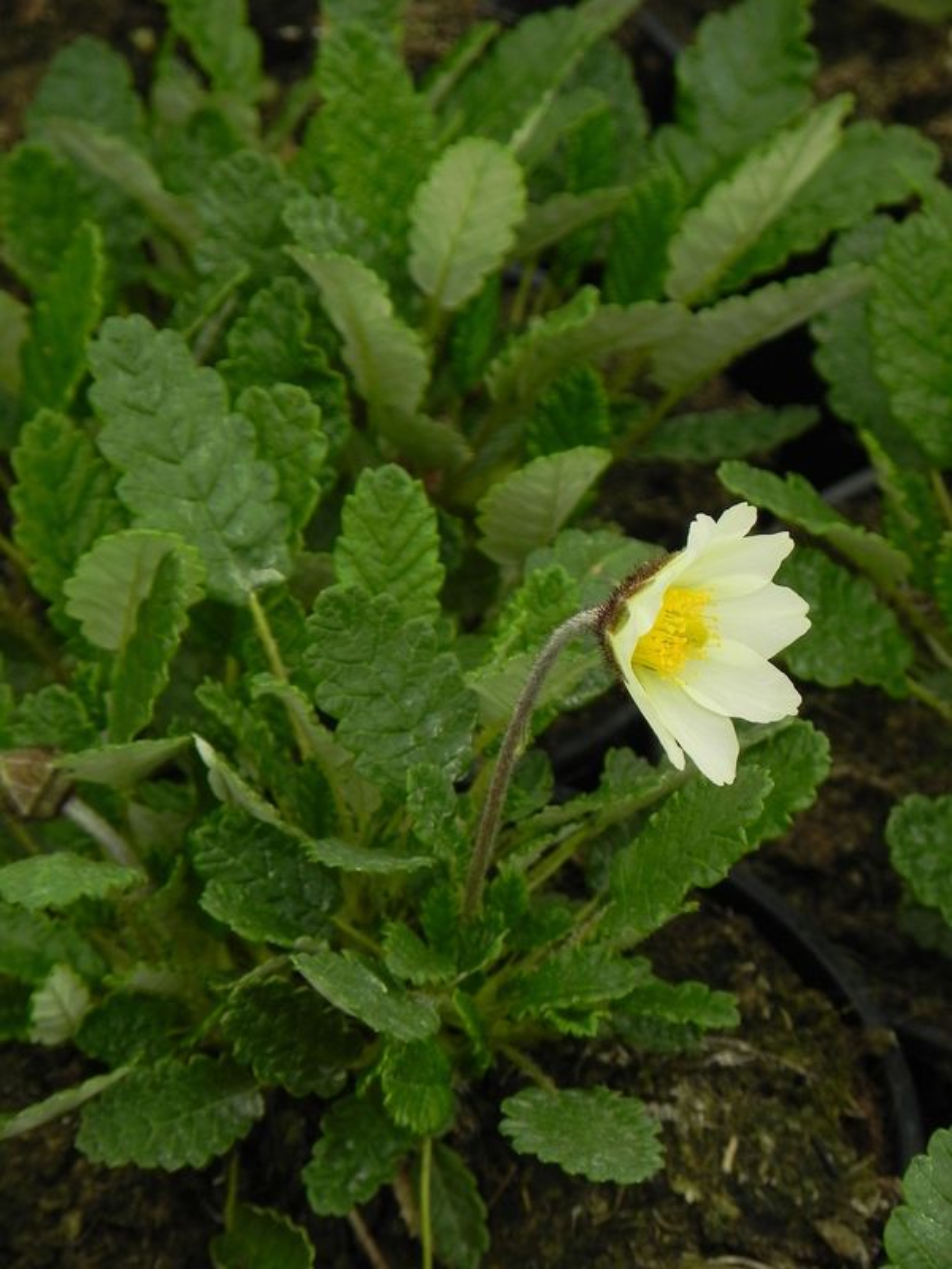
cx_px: 476
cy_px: 634
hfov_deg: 3.5
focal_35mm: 425
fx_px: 15584
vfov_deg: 4.7
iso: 160
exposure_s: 1/320
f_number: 5
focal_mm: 75.7
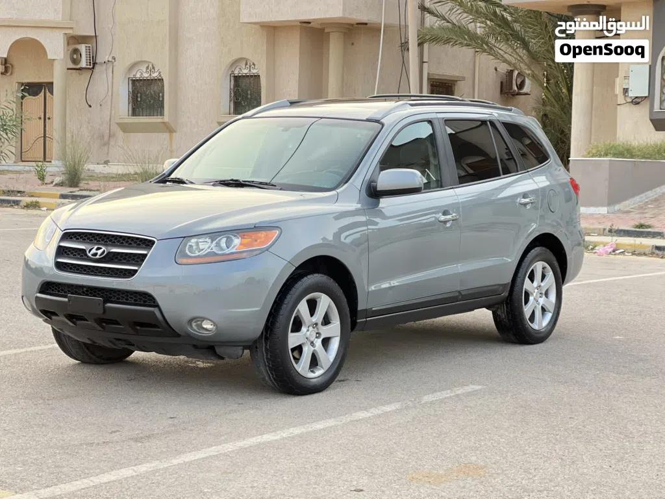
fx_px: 1479
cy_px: 250
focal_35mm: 77
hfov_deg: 25.3
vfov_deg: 19.1
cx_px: 332
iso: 250
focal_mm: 9
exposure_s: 1/121
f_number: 2.8
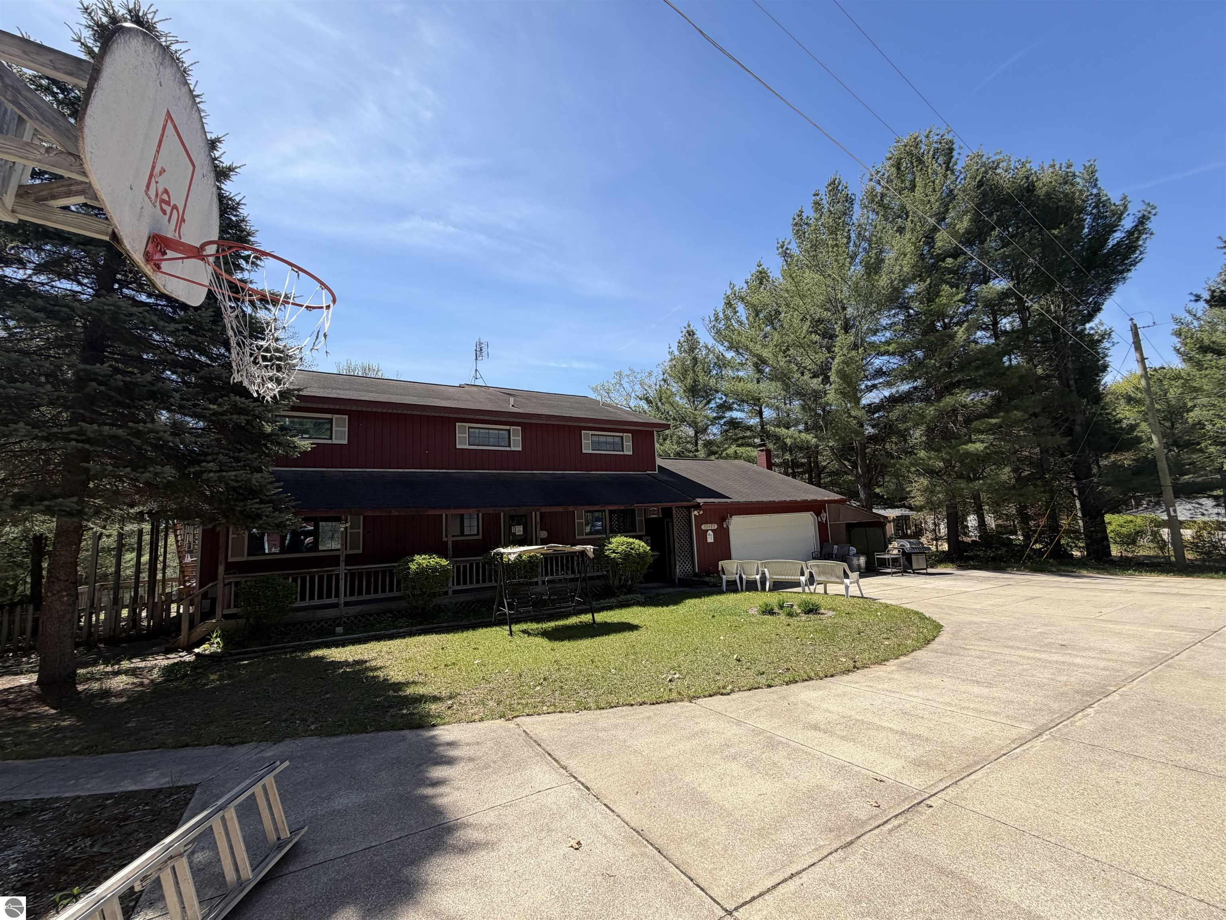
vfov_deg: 85.7
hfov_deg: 102.1
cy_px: 460
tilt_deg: +8.1
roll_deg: +3.2
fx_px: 496
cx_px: 613
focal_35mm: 14
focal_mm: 2.22
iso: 25
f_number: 2.2
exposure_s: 1/770
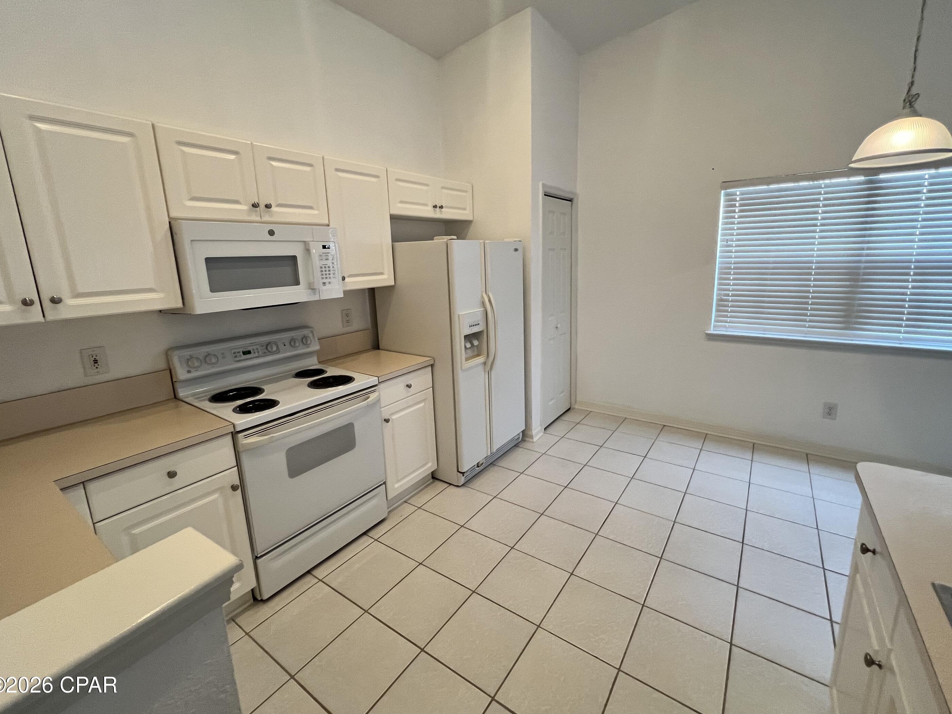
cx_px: 500
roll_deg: +1.7
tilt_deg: -11.4
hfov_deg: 102.0
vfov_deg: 85.6
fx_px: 385
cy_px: 336
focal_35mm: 14
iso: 200
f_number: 1.8
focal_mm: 1.57
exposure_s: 1/120
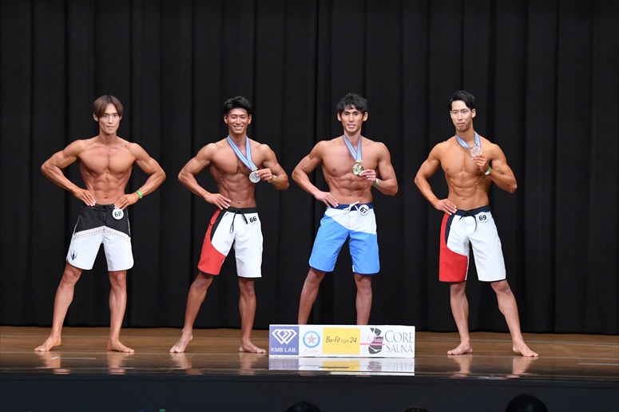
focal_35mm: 157
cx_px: 310
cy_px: 206
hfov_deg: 13.1
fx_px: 2698
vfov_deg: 8.7
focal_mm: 105
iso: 8000
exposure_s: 1/400
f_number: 5.6
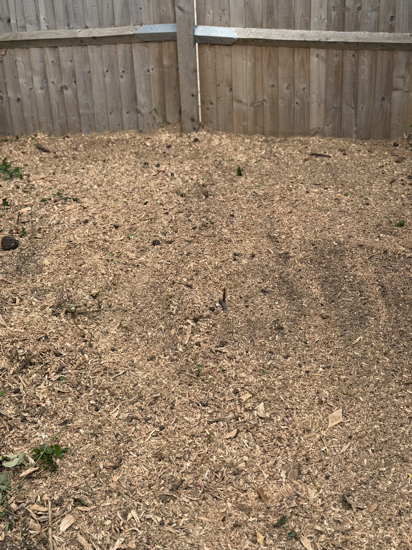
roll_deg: +3.4
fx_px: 762
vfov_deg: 39.7
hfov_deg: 30.3
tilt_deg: -25.6
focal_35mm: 48
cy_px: 275
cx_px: 206
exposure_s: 1/1642
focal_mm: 6.76
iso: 64
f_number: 1.78
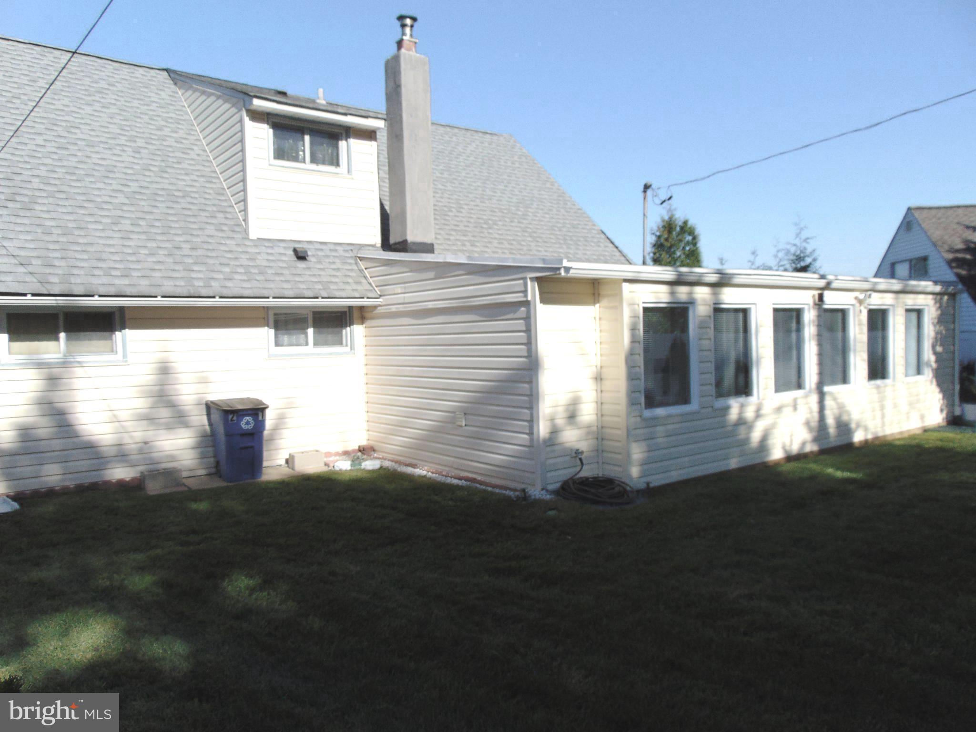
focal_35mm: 25
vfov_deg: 54.9
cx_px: 488
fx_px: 705
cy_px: 366
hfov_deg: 69.4
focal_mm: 4.5
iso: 80
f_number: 7.7
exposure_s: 1/250
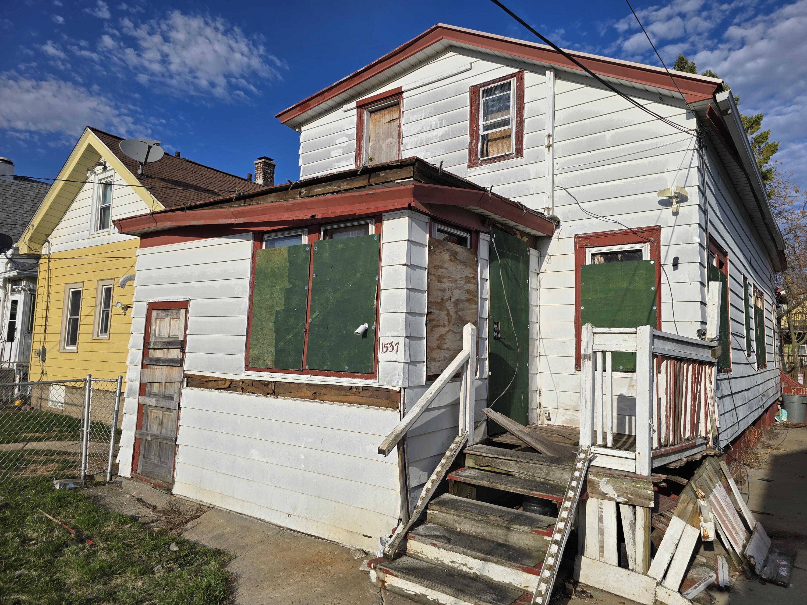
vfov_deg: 58.9
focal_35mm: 23
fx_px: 536
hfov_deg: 73.9
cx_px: 404
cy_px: 302
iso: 12
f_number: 1.7
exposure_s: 1/1546
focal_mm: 6.3
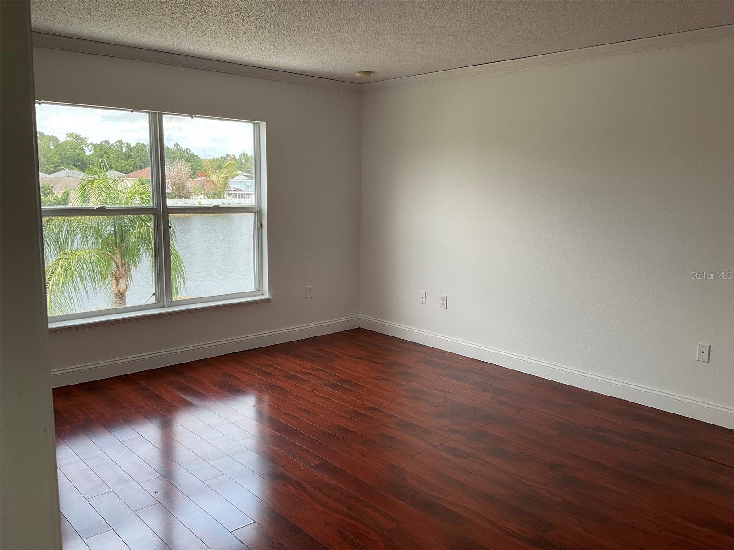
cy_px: 275
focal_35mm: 29
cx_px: 367
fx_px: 615
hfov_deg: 61.7
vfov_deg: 48.2
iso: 16
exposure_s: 1/219
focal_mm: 3
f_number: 1.8
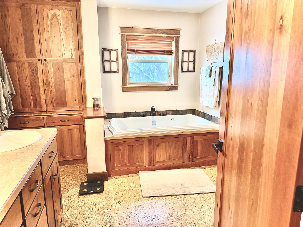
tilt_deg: -11.4
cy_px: 114
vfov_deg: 56.8
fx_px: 210
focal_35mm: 24
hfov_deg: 71.6
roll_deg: +0.1
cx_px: 152
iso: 320
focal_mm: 6.76
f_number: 1.78
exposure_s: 1/120
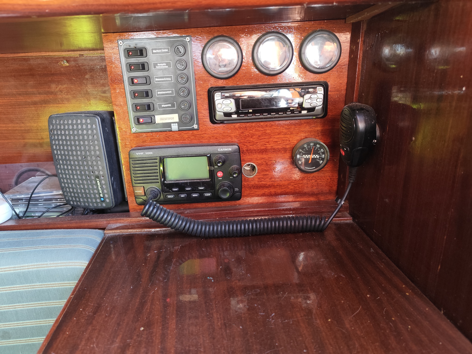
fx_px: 314
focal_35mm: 23
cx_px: 236
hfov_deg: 73.9
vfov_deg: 58.9
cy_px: 177
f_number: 1.65
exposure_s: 1/50
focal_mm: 6.19
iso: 500
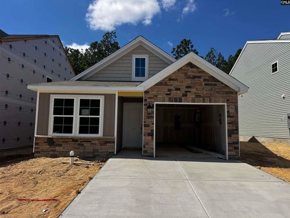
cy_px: 109
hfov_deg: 71.6
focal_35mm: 24
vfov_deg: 56.8
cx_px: 145
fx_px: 201
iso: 80
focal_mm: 6.76
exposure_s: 1/7092
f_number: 1.78
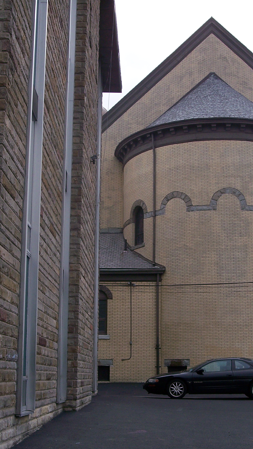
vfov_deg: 36.6
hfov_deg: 21.1
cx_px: 134
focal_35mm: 57
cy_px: 224
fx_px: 680
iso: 100
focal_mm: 8
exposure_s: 1/500
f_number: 4
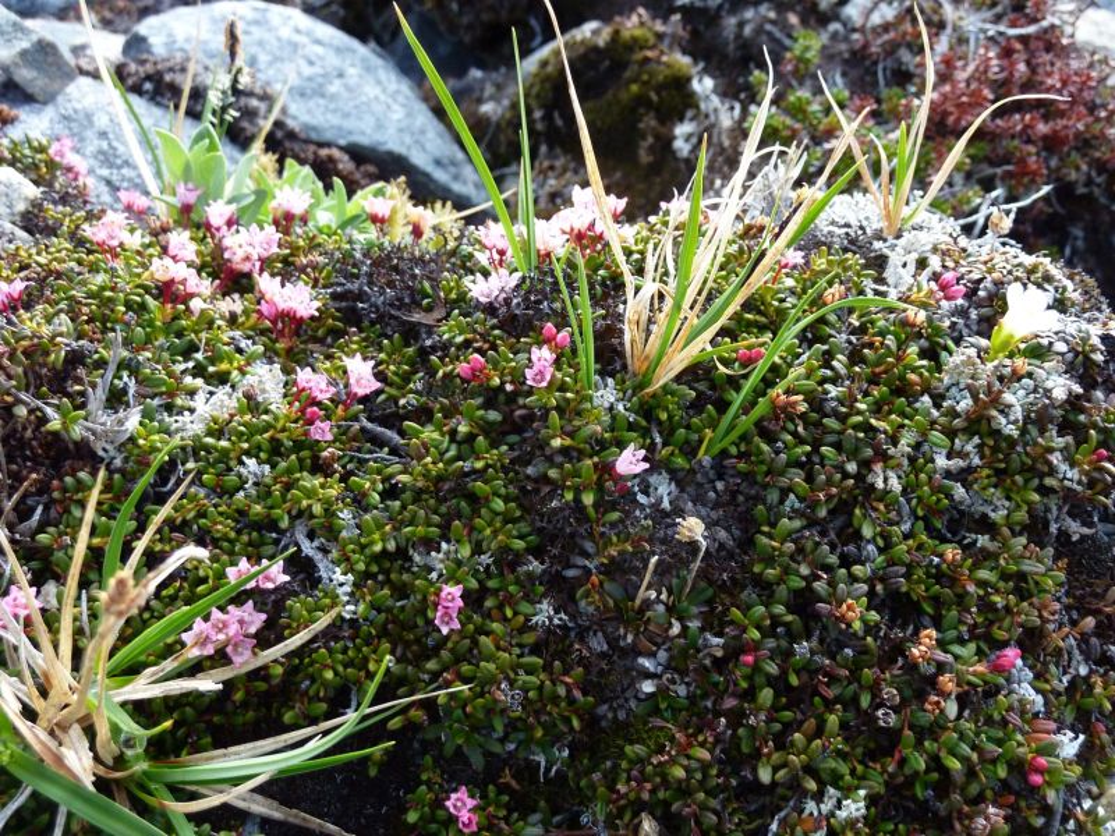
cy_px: 418
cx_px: 558
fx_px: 1192
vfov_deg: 38.7
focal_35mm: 37
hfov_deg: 50.1
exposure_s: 1/250
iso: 200
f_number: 4
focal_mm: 6.1
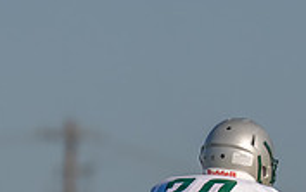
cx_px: 166
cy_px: 279
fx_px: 9082
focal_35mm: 1088
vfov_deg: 1.2
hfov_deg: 1.9
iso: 250
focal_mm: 200
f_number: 2.8
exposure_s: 1/8000
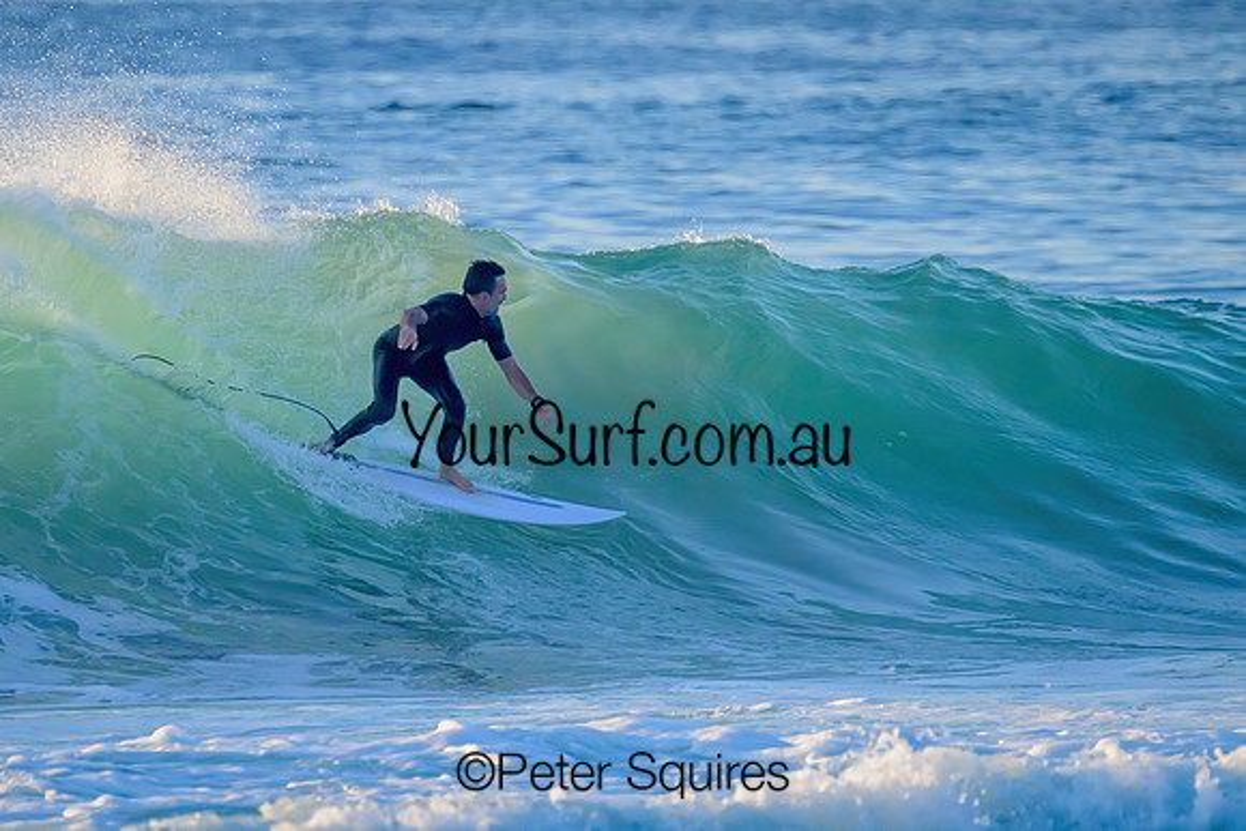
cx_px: 551
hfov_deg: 2.3
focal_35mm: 895
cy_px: 369
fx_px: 30975
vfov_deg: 1.5
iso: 3200
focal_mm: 800
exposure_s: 1/1600
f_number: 11
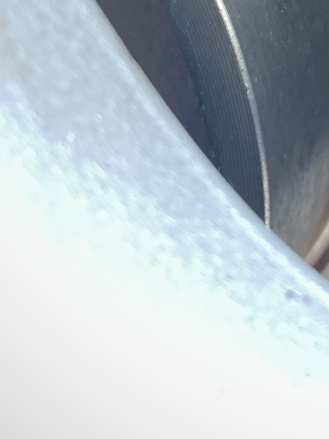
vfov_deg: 21.4
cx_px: 447
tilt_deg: -25.0
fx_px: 1064
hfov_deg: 16.5
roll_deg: -1.9
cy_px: -109
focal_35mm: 84
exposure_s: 1/121
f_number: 1.6
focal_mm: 4.2
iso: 125
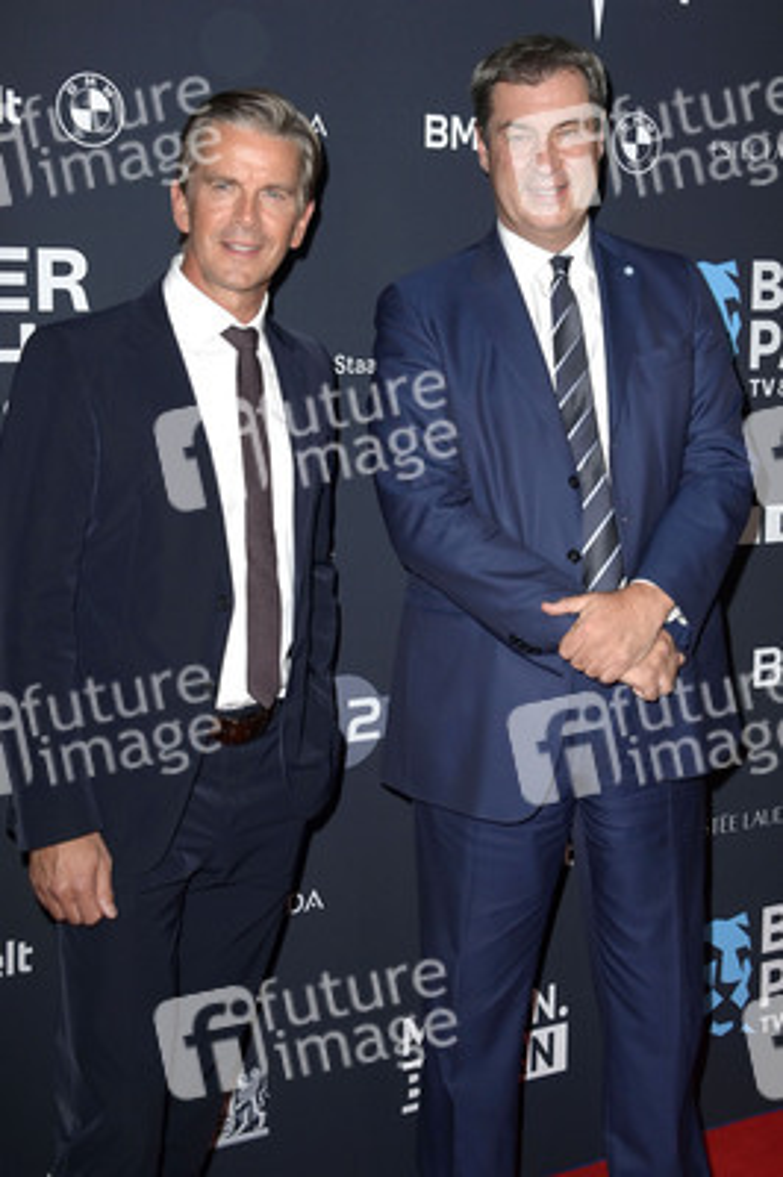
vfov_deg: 44.5
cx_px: 392
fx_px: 1438
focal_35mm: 44
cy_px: 588
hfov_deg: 30.5
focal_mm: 44
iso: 800
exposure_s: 1/250
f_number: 5.6
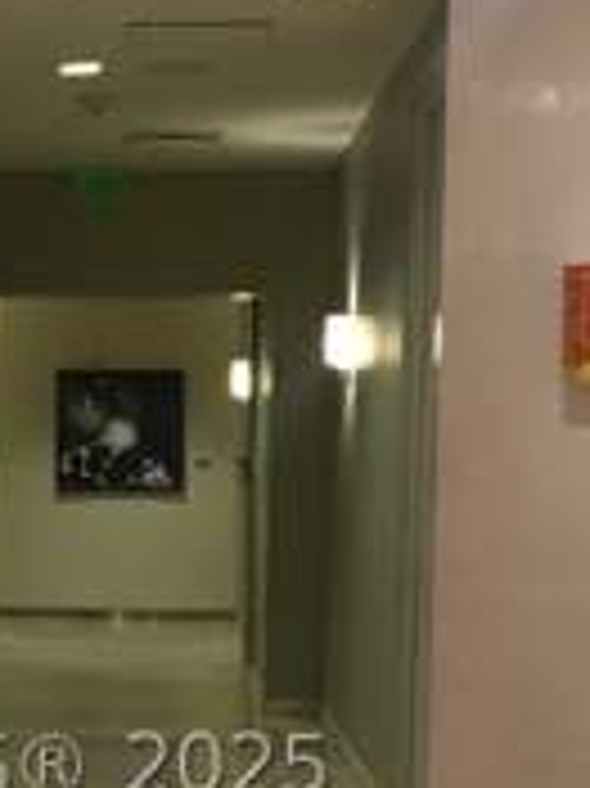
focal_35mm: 106
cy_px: 765
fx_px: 2412
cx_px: 14
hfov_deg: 13.8
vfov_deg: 18.1
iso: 100
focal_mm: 4.15
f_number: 2.2
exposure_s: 1/30
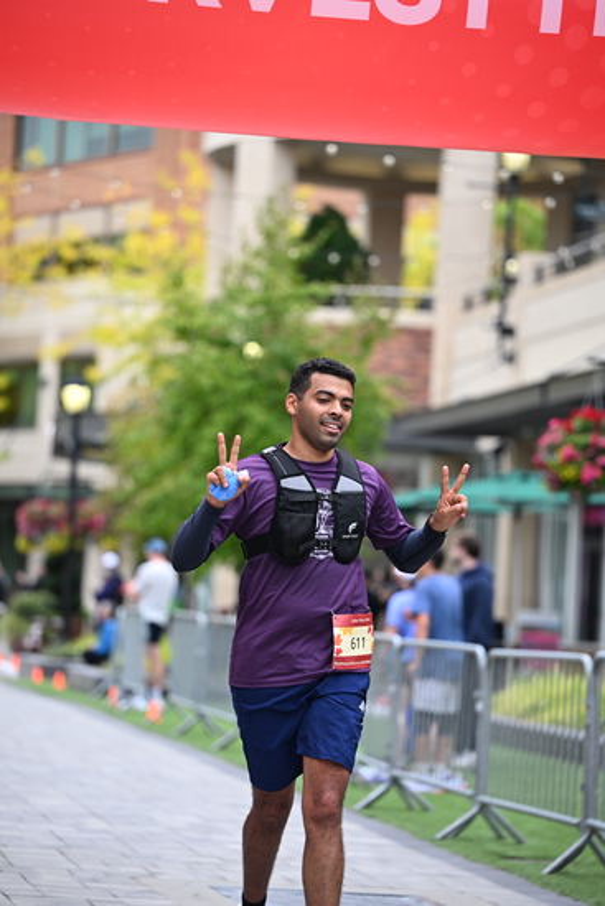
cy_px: 453
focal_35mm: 130
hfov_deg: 10.6
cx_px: 302
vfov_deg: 15.8
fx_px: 3275
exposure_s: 1/2000
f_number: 2.8
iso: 640
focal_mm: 130
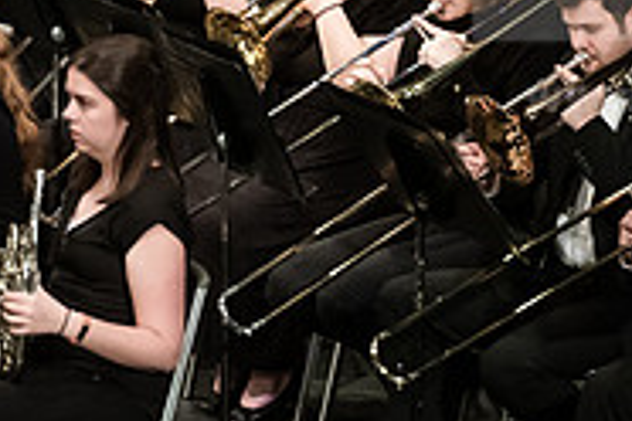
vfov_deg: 2.2
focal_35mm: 624
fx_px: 10954
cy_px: 168
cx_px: 370
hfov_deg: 3.3
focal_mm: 200
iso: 4000
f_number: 3.5
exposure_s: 1/200
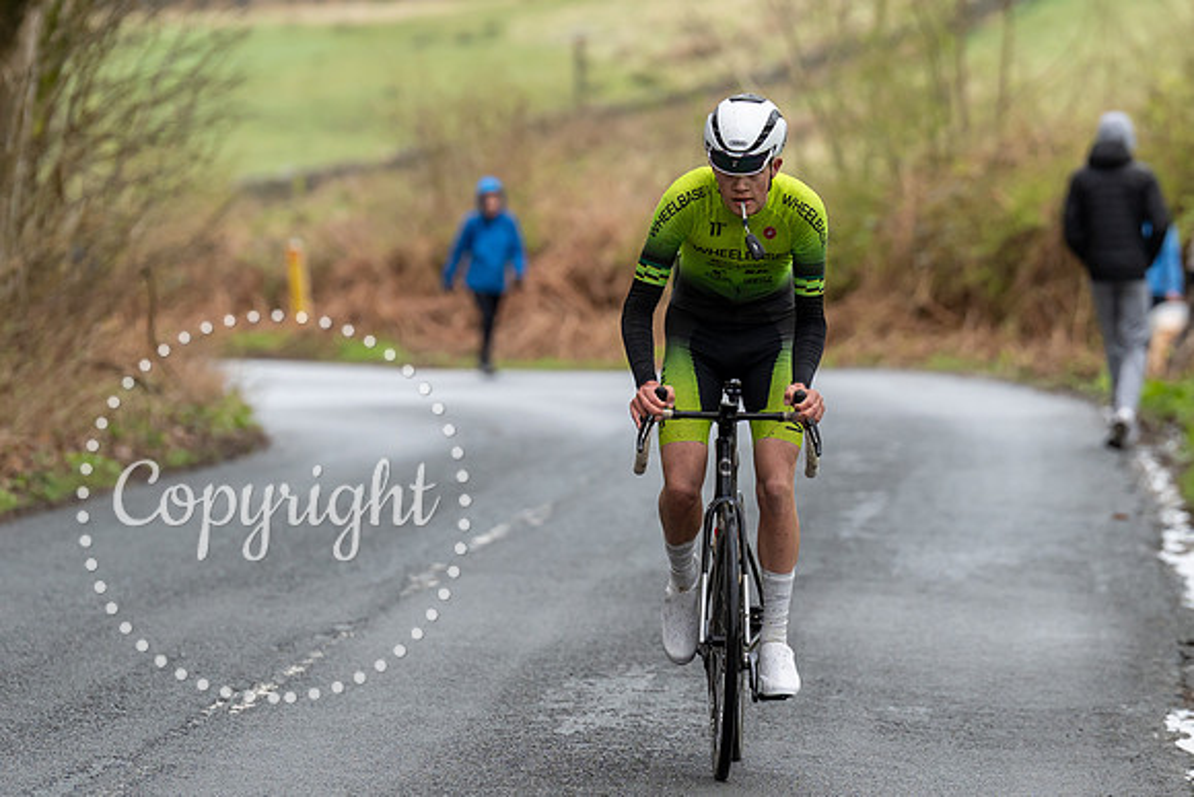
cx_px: 820
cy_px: 293
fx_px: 11349
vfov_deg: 4.0
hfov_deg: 6.0
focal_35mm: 342
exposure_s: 1/1000
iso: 800
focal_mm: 182
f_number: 3.5
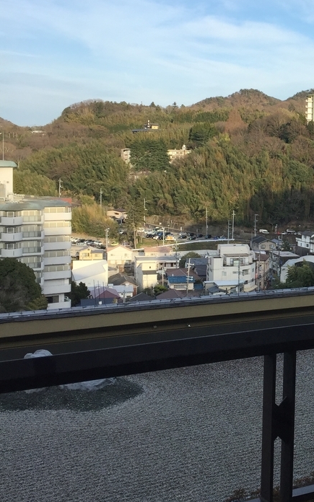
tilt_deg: -2.7
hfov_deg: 23.3
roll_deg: -2.1
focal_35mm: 53
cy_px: 201
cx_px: 321
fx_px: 726
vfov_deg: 38.0
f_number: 2.2
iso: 32
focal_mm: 4.15
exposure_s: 1/638
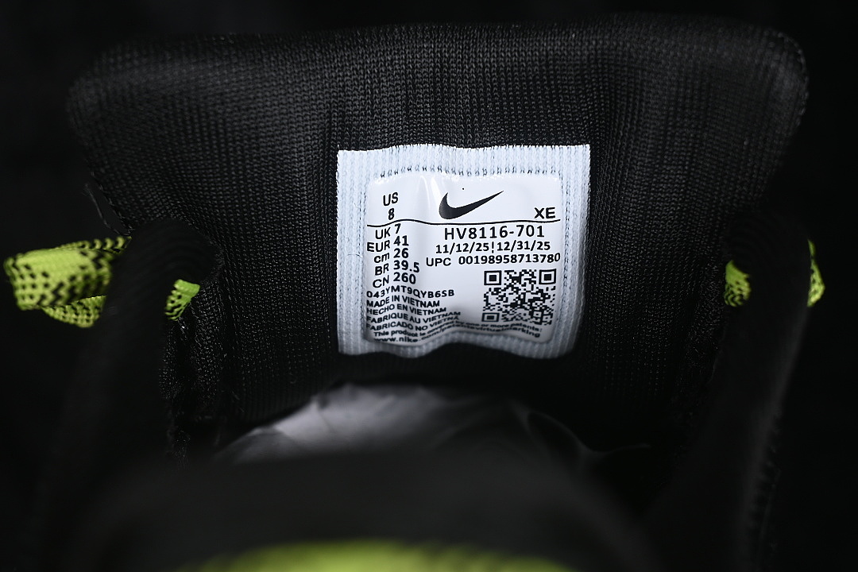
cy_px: 286
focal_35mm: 75
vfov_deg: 18.2
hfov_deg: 27.0
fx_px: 1787
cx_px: 429
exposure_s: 1/60
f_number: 6.3
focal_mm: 50
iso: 160
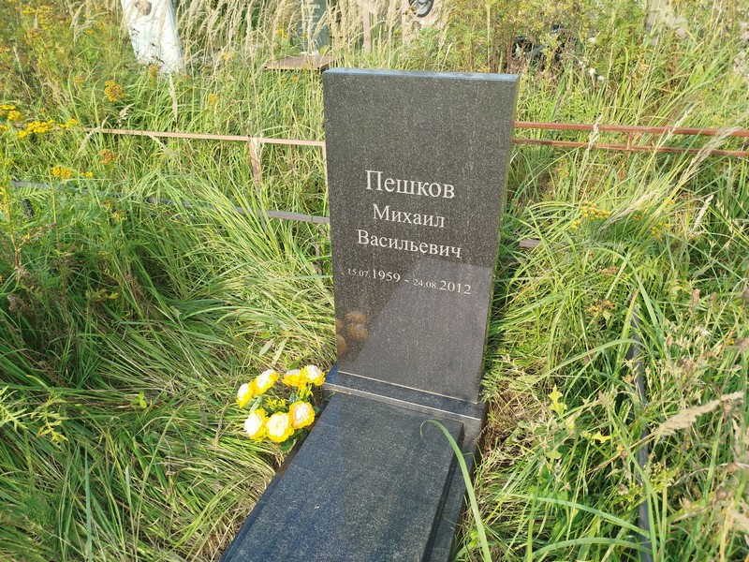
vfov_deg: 56.8
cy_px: 281
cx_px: 374
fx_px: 519
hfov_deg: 71.6
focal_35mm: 24
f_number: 1.7
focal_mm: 5.31
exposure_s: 1/331
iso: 50
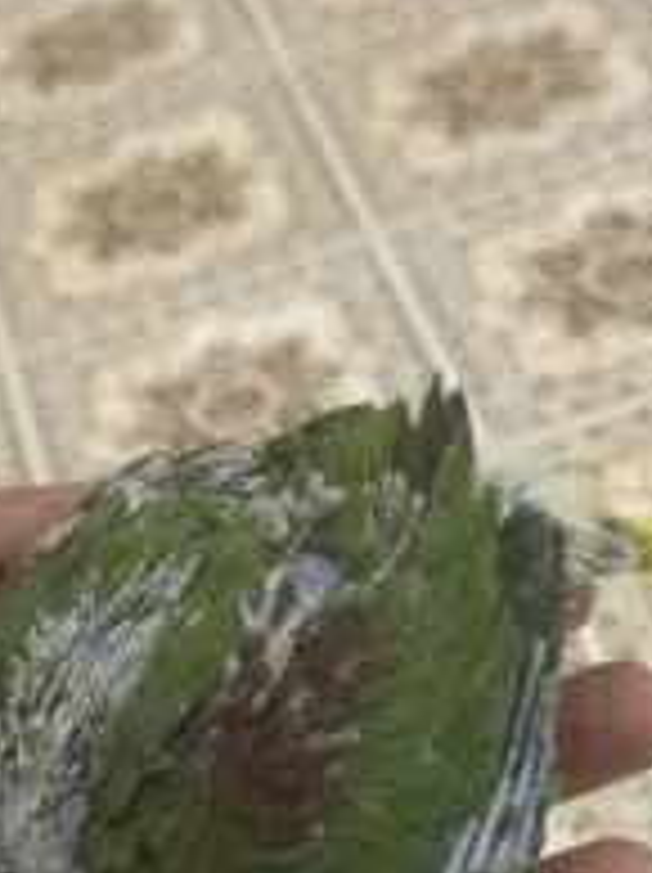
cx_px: 135
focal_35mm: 99
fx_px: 2492
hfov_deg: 14.8
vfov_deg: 19.7
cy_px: 698
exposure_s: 1/33
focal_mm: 6.86
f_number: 1.78
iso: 200
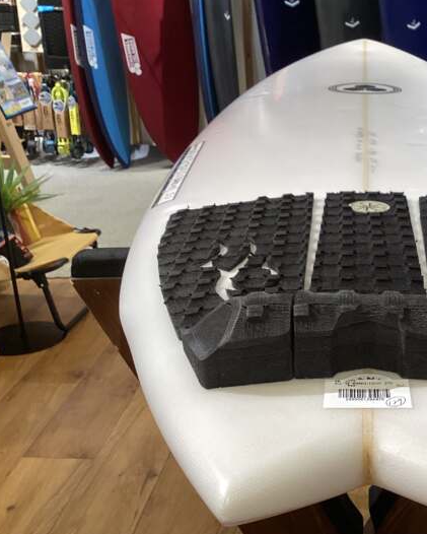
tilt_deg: -21.4
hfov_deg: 31.3
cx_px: 378
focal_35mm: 46
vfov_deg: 40.3
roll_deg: -2.4
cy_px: 285
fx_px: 726
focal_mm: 3.3
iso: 80
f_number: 2.4
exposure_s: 1/60
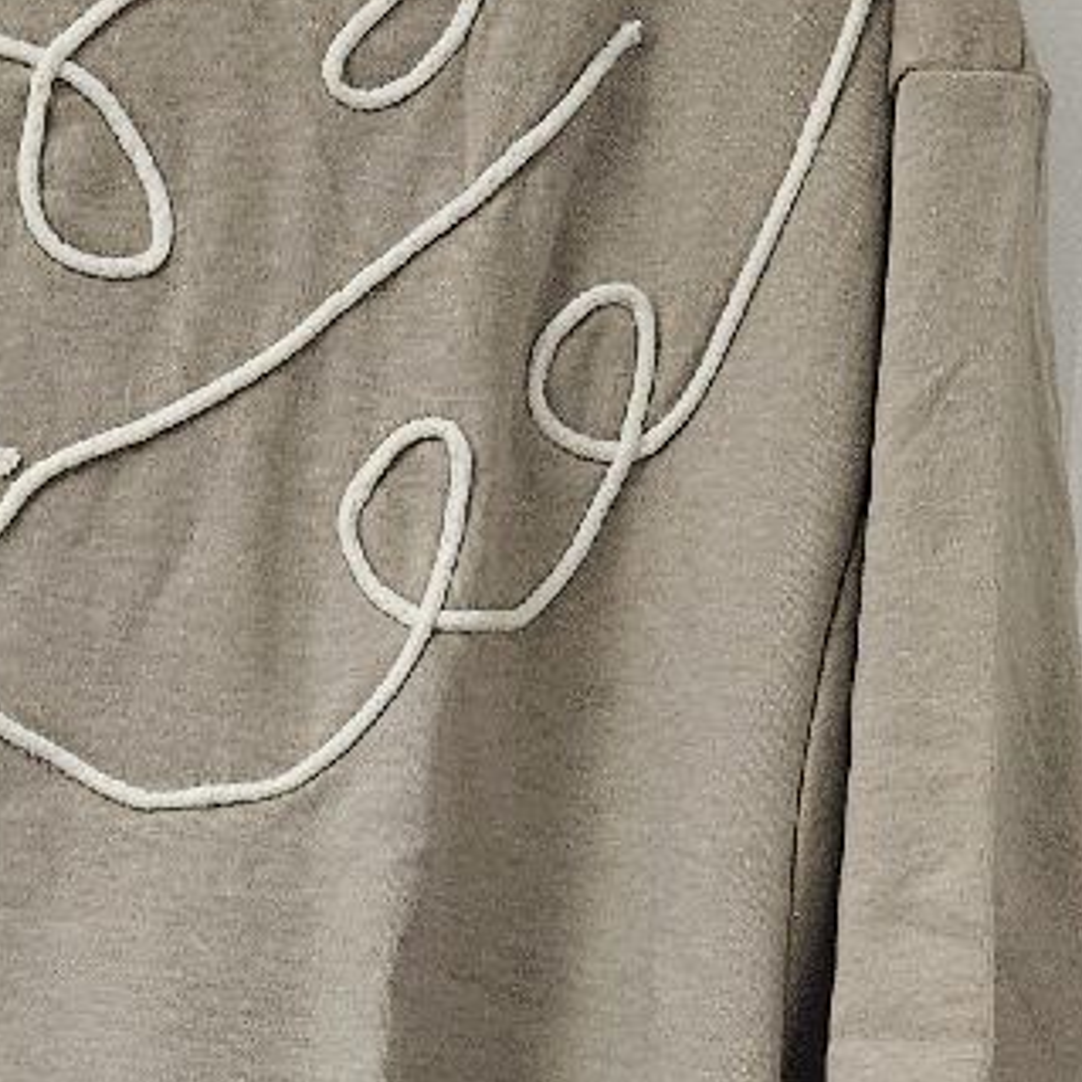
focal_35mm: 102
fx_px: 3607
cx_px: -220
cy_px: 1309
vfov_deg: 16.3
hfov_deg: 16.4
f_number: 1.8
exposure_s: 1/101
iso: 1000
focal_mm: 5.4
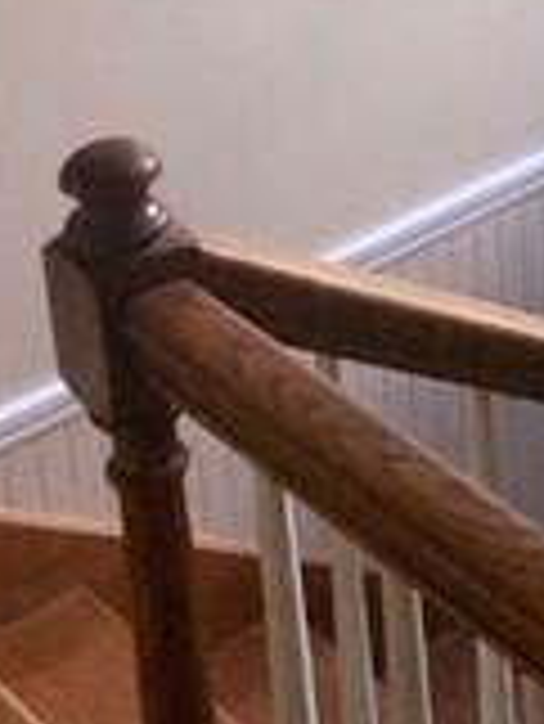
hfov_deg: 12.1
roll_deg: -0.9
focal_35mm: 111
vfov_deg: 16.5
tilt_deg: -18.2
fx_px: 2323
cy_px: -279
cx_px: 1030
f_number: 1.8
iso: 25
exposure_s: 1/40
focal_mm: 4
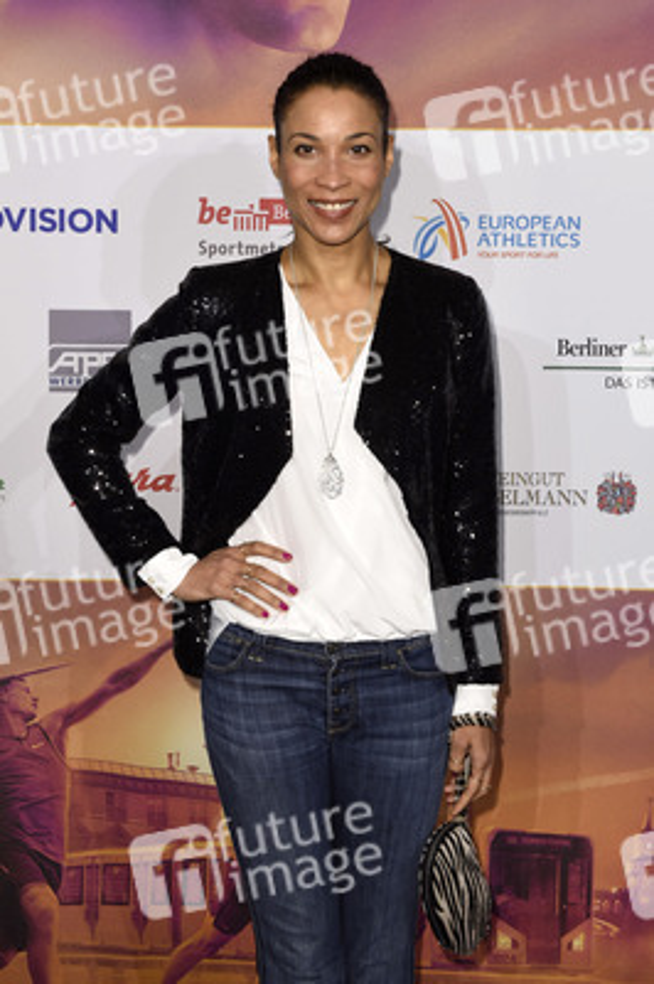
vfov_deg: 41.1
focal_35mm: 48
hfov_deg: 28.0
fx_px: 1310
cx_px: 327
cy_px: 492
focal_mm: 48
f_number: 5.6
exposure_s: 1/160
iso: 500
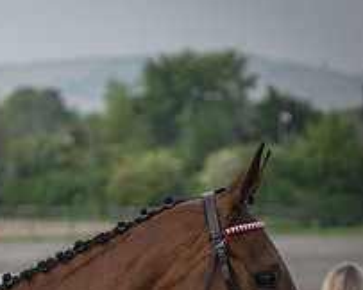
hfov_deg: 5.1
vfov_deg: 4.1
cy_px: 308
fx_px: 4057
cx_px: 102
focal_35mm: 378
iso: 400
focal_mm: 98
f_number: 4
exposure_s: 1/1600
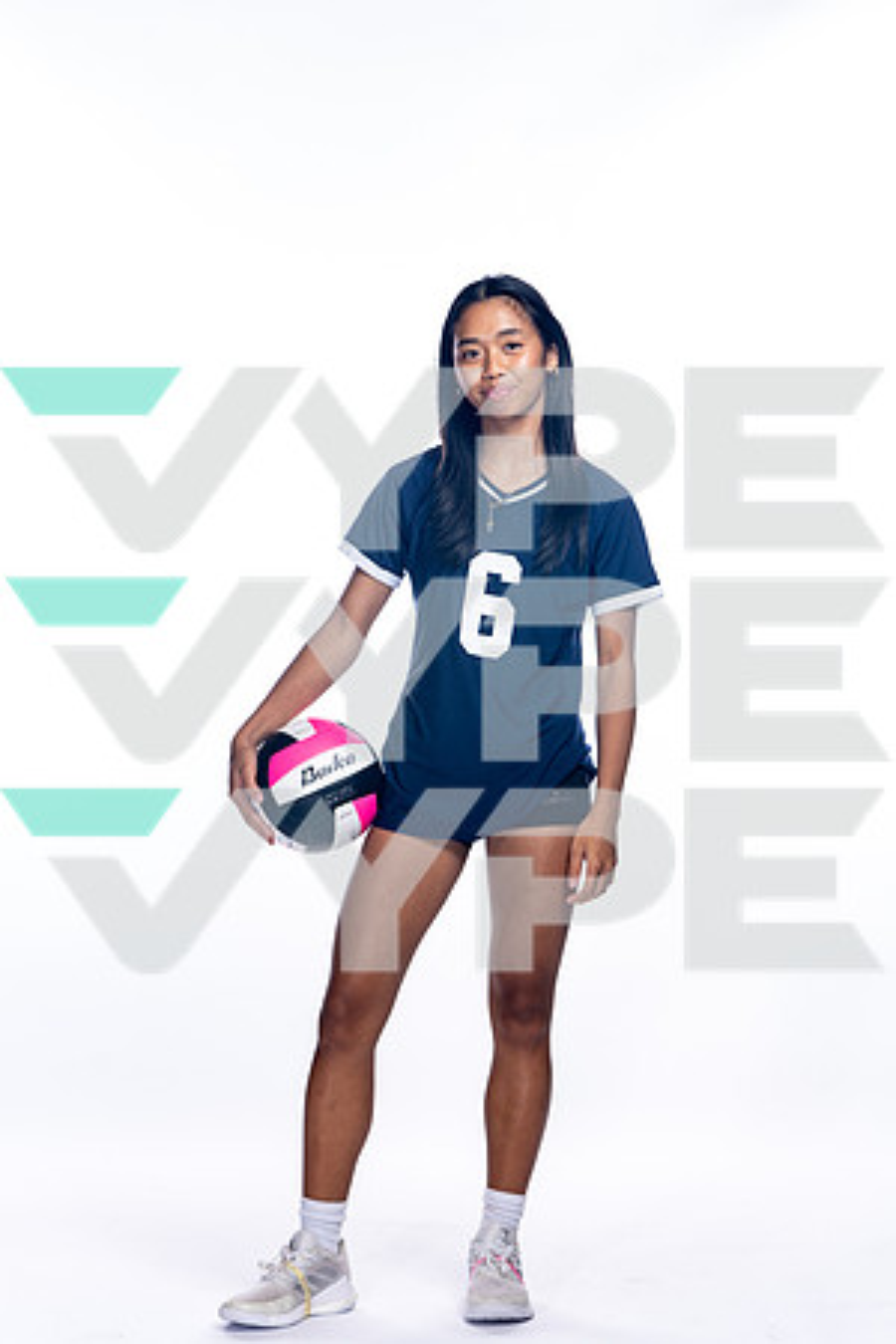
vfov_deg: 18.9
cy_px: 672
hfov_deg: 12.7
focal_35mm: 108
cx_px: 448
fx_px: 4032
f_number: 5.6
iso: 400
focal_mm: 108
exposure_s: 1/250
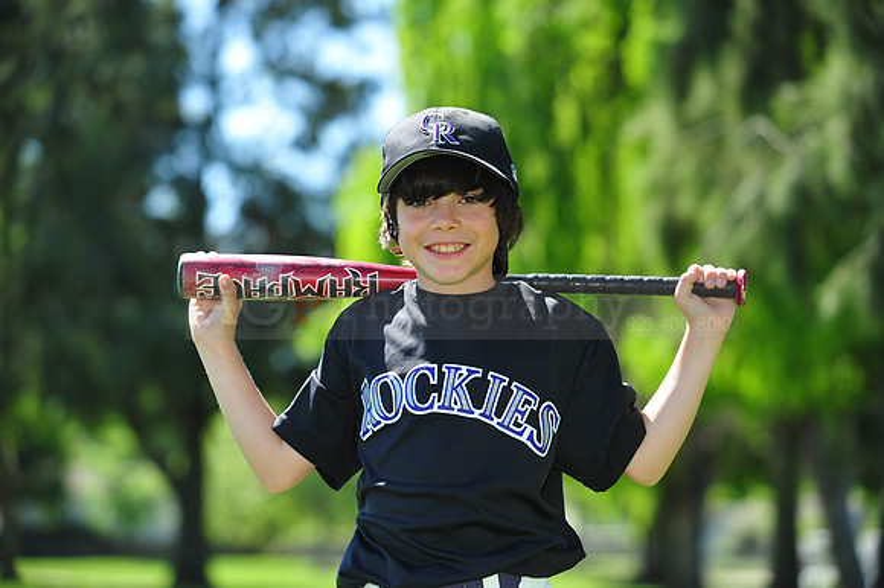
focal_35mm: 105
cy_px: 294
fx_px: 2577
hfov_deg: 19.5
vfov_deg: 13.0
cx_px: 442
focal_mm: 105
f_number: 4
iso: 200
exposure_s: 1/640
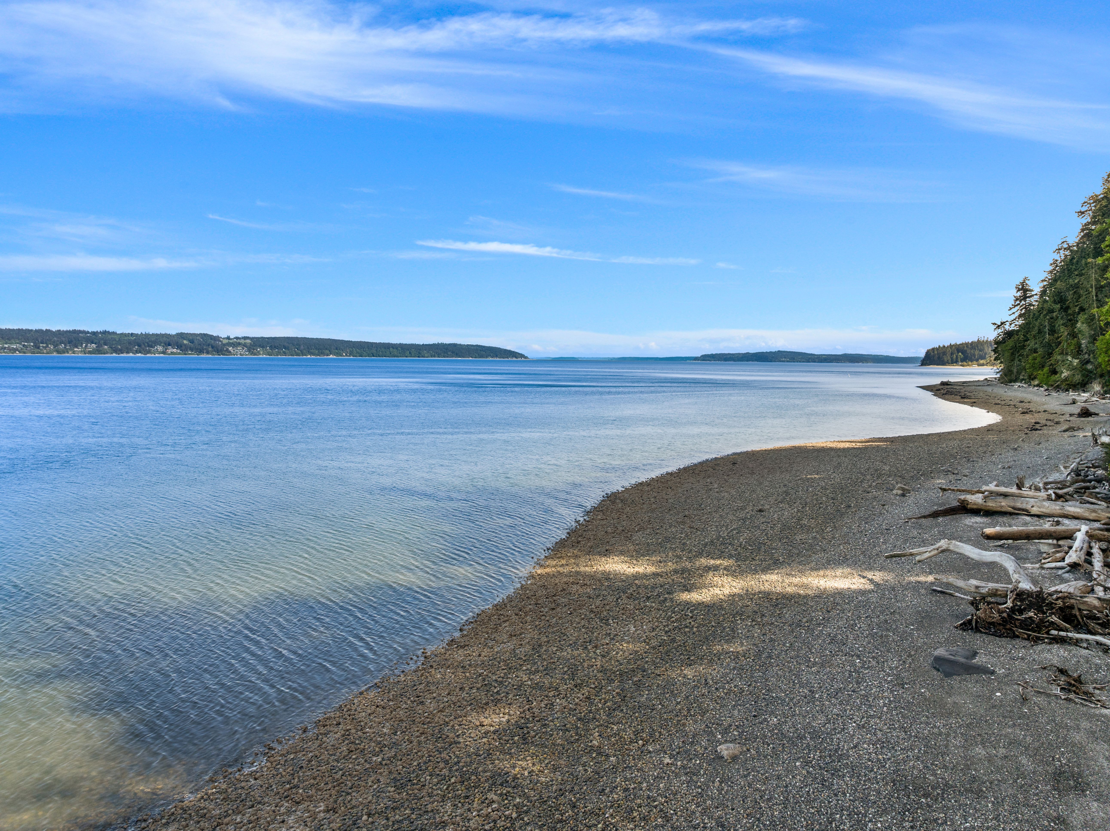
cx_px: 555
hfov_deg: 71.6
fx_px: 769
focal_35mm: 24
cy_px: 416
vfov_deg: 56.8
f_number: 2.8
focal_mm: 12.29
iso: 120
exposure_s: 1/1600
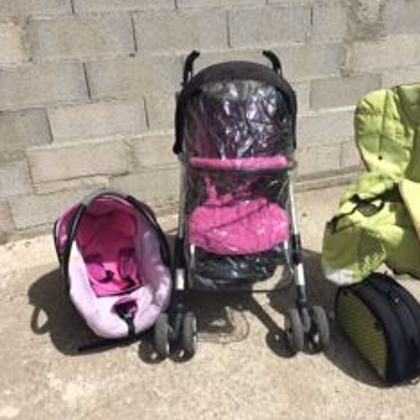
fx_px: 480
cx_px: 259
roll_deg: +1.7
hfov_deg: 46.9
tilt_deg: -26.0
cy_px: 206
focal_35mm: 35
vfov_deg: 47.2
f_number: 2.2
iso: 32
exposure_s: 1/2564
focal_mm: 4.15
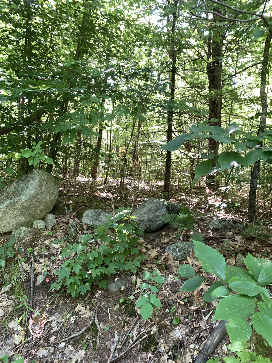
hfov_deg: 53.1
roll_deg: +0.0
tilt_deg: -0.3
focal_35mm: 26
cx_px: 136
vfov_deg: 67.3
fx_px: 272
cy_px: 182
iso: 100
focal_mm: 4.25
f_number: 1.8
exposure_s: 1/60
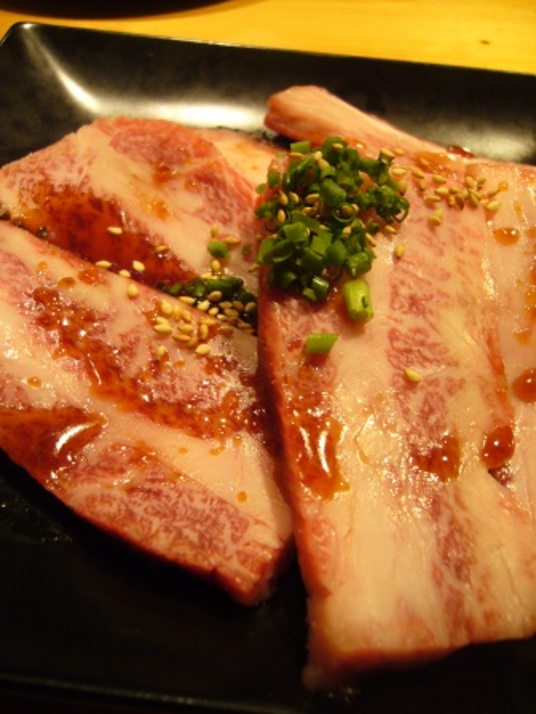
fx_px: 723
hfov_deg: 40.7
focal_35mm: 35
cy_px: 357
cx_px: 268
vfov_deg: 52.6
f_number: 2.8
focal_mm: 5.8
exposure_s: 1/15
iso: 200
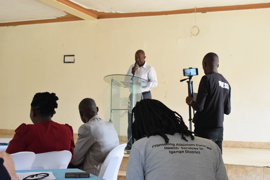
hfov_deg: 35.1
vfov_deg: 23.8
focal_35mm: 57
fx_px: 427
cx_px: 135
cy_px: 90
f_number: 8
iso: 4000
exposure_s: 1/160
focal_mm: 38
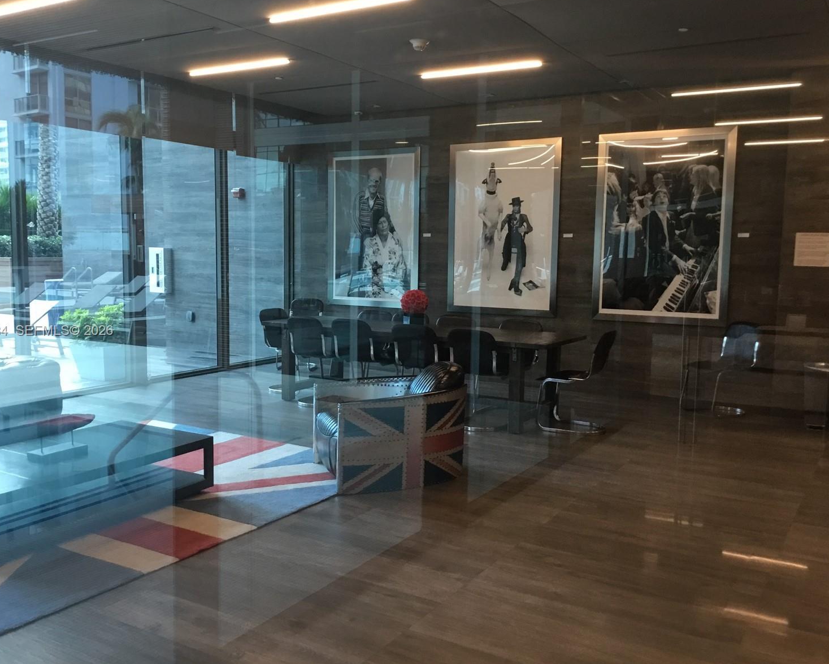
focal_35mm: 33
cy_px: 331
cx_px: 389
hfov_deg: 54.2
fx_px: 810
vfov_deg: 44.6
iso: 100
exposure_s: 1/30
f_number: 2.4
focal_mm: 3.3
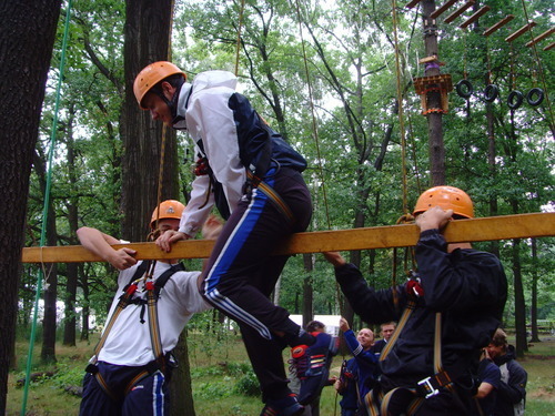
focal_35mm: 39
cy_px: 208
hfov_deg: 47.9
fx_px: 625
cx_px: 278
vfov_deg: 36.8
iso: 160
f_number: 3.5
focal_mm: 6.6
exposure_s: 1/45
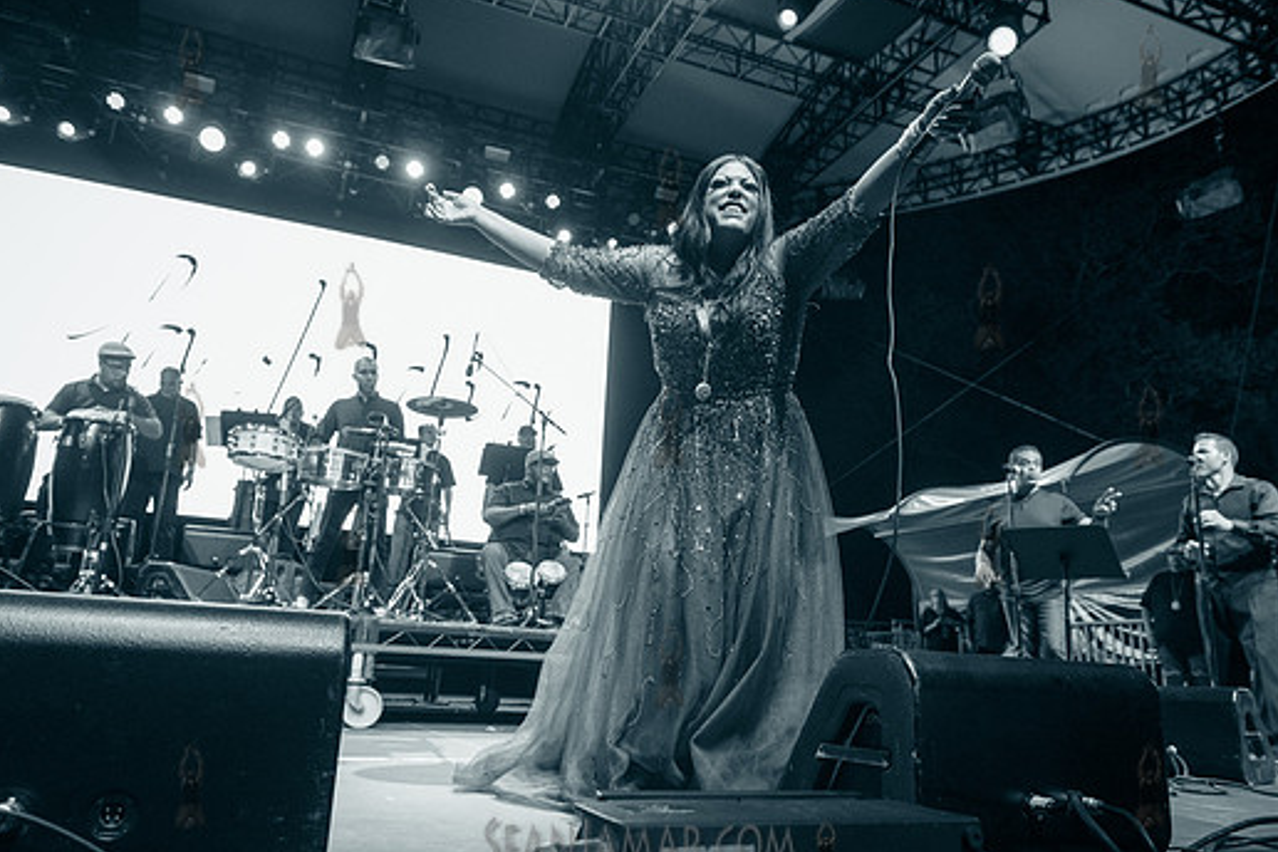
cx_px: 669
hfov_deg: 67.3
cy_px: 425
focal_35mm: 27
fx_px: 958
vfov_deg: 47.9
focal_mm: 24
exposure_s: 1/400
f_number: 4
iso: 2500
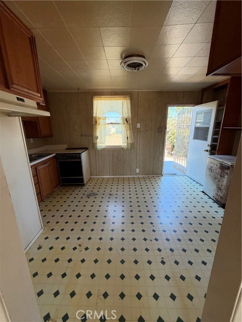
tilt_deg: -14.4
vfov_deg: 102.1
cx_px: 121
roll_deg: +0.6
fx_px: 130
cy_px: 161
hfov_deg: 85.7
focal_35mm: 14
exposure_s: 1/121
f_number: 2.2
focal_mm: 2.22
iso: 200
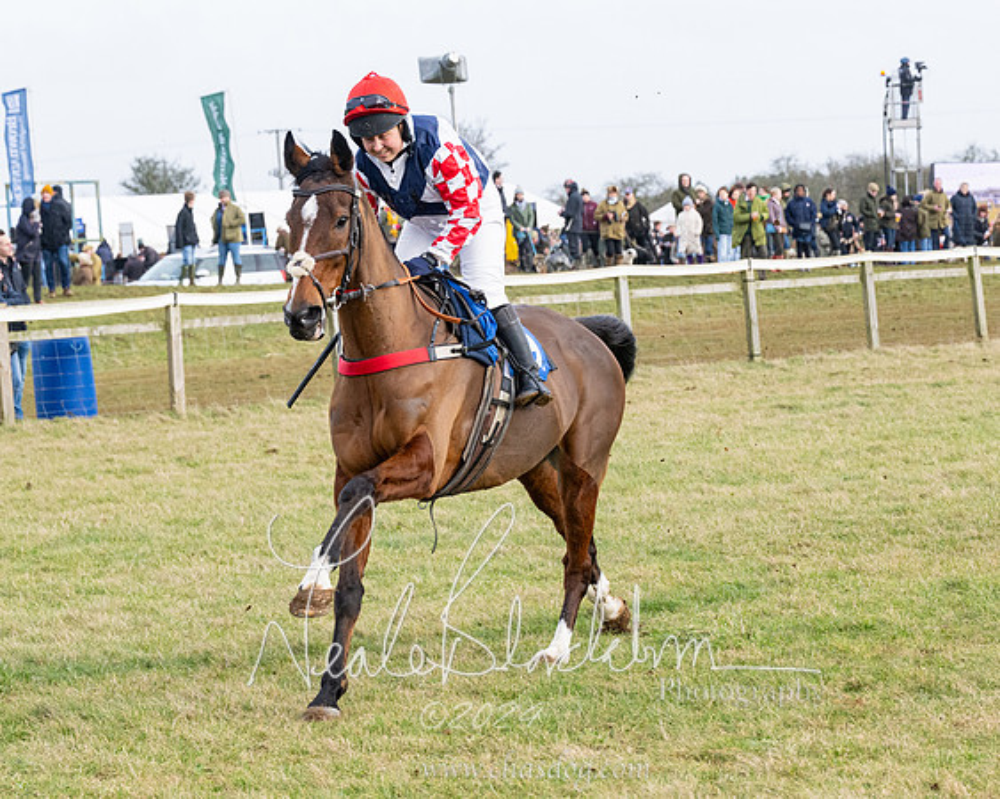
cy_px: 400
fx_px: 3833
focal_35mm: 130
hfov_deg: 14.9
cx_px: 600
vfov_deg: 11.9
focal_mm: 77
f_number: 5
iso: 800
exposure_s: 1/1600
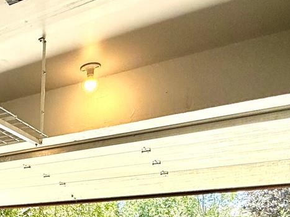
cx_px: -60
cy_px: 272
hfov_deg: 32.6
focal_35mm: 48
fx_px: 402
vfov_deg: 26.3
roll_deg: +0.1
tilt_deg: -3.0
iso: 64
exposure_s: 1/310
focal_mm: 2.22
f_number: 2.2
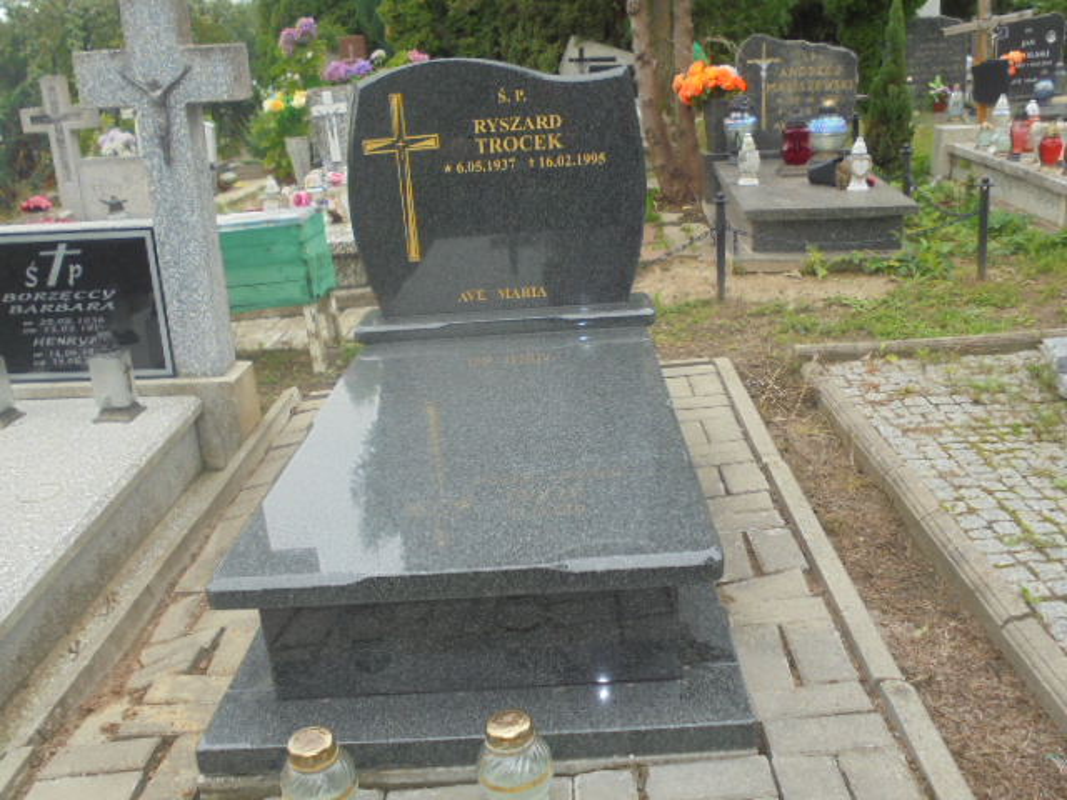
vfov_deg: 41.8
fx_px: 1048
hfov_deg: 54.0
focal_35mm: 34
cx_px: 534
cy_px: 400
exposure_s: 1/100
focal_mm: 6.1
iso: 100
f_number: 4
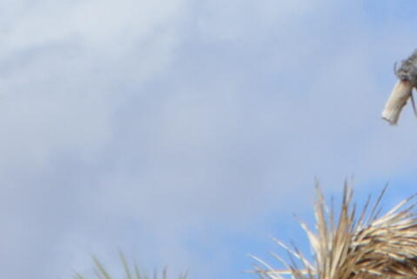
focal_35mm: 513
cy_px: -6
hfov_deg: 3.9
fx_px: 5951
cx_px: 1235
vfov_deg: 2.7
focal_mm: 55
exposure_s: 1/1600
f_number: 7.1
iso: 400
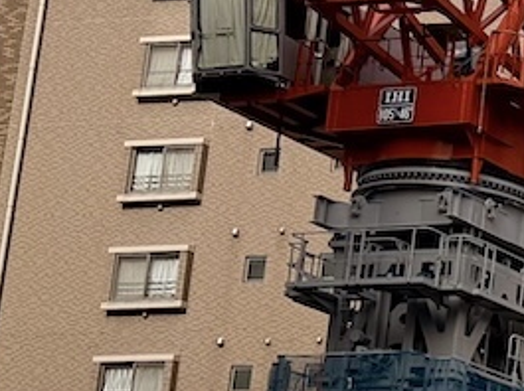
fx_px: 1920
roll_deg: +0.4
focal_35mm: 127
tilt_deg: +12.1
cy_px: 373
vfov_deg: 11.5
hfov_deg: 12.1
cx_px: 1299
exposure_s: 1/11905
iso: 80
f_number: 1.78
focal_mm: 6.76
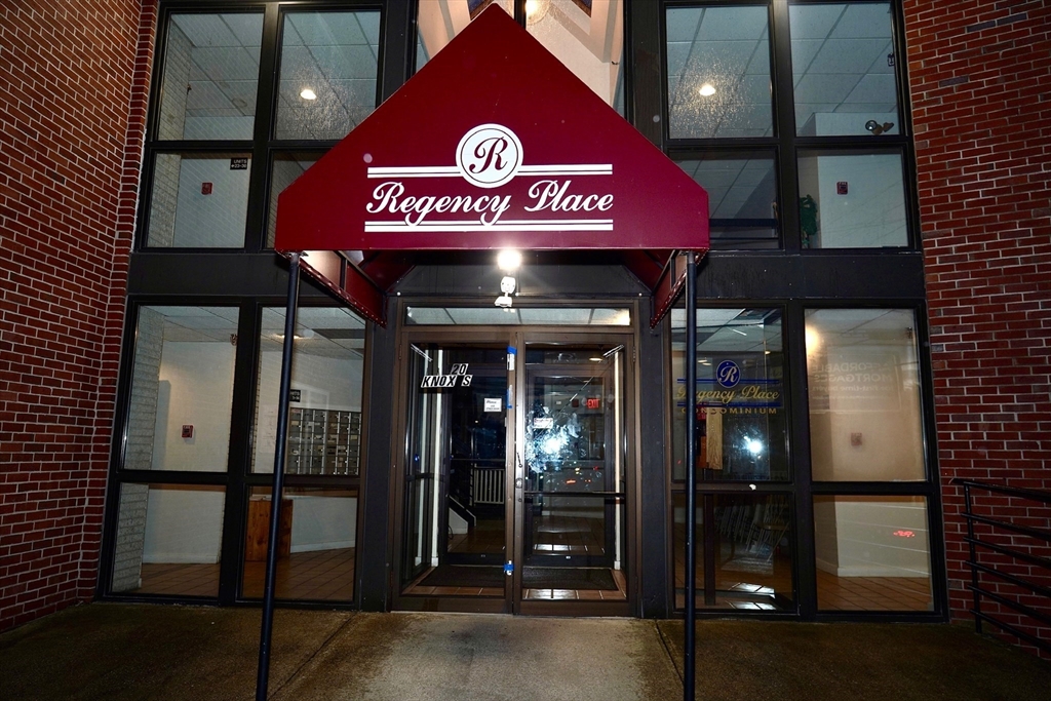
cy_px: 350
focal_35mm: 24
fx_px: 701
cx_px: 526
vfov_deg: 53.1
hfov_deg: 73.7
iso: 400
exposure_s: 1/100
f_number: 4
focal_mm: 24
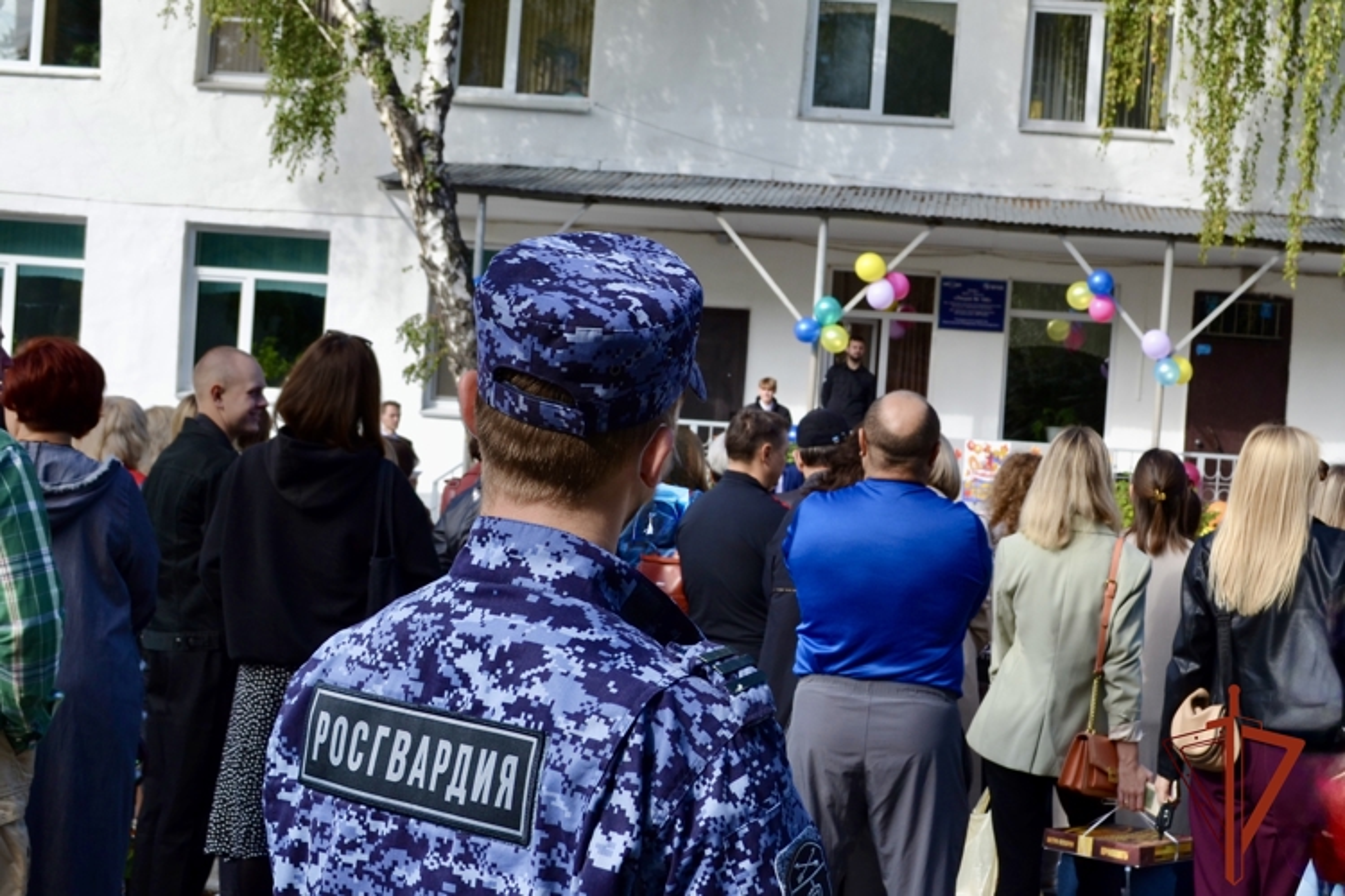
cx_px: 672
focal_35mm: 39
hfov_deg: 49.6
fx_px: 1457
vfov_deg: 34.2
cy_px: 448
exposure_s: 1/160
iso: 100
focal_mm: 26
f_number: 6.3
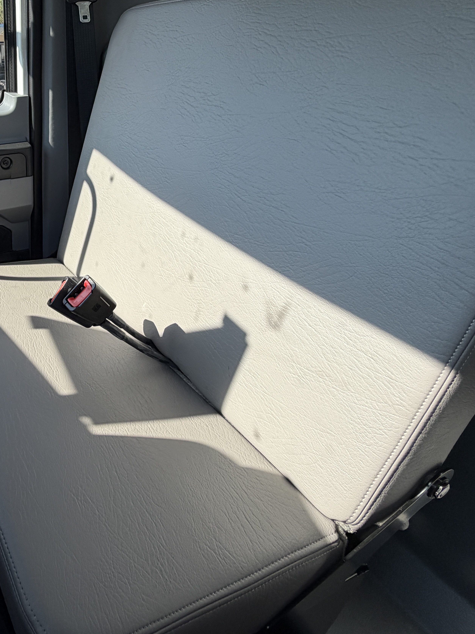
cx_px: 13
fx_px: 439
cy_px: 230
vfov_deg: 70.2
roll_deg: +3.3
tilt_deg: -23.4
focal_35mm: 24
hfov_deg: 48.1
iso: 64
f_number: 2.2
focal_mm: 2.22
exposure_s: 1/486
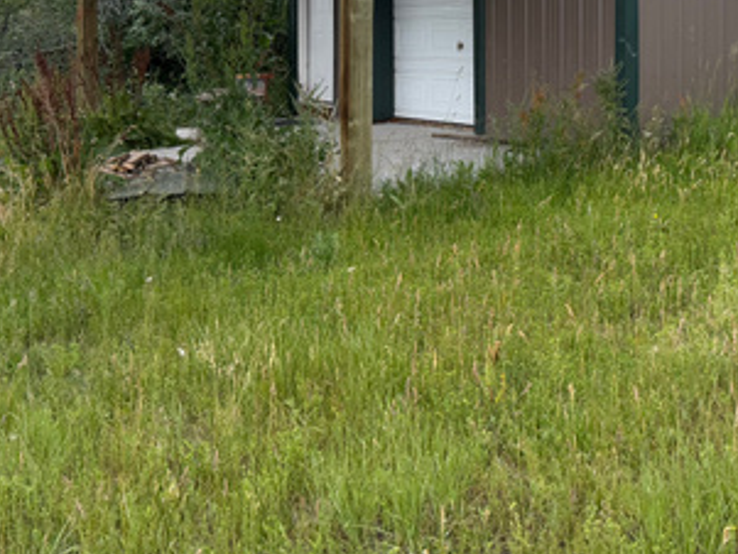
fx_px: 1088
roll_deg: -0.1
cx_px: 554
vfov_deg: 27.4
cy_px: 39
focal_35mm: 51
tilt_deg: -1.5
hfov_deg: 36.6
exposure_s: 1/2525
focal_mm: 6.76
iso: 100
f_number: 1.78
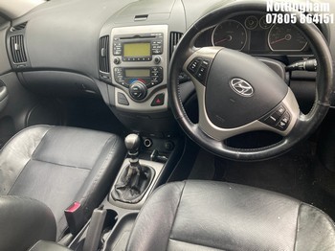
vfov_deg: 49.7
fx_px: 271
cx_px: 168
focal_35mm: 28
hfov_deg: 63.5
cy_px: 126
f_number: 1.8
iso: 80
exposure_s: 1/82
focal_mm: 3.99
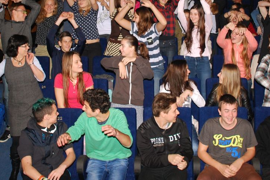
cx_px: 199
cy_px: 73
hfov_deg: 42.4
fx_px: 338
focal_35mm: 45
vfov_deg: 29.8
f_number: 3.5
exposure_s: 1/125
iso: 400
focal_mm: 18
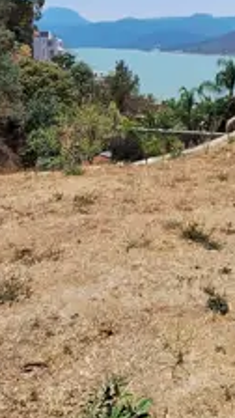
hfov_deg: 29.2
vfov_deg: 45.7
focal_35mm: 38
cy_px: 13
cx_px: 235
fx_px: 421
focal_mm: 1.74
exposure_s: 1/1575
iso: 40
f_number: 2.2
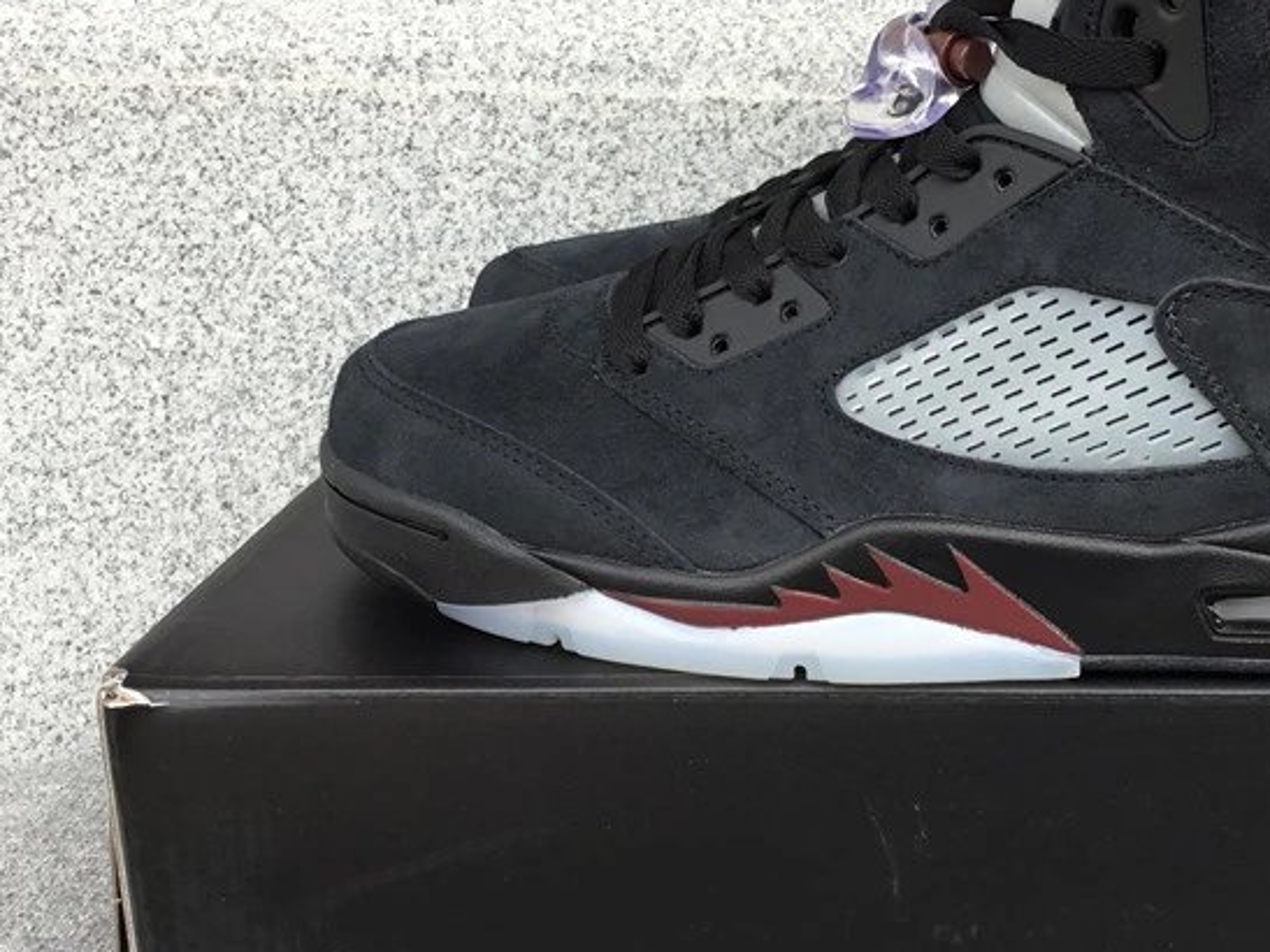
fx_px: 1871
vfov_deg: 28.5
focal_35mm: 51
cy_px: 461
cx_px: 991
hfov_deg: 36.4
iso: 25
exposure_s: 1/206
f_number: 2.4
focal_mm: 3.3
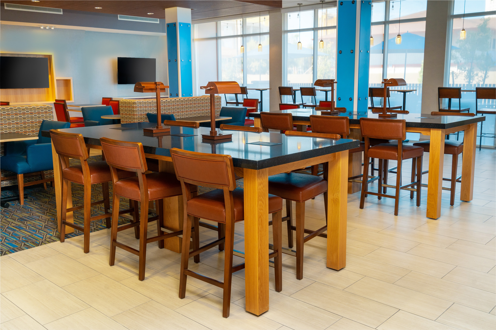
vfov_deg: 38.9
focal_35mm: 34
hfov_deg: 55.8
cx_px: 248
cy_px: 165
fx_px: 468
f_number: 8
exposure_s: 1/200
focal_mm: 34
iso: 400
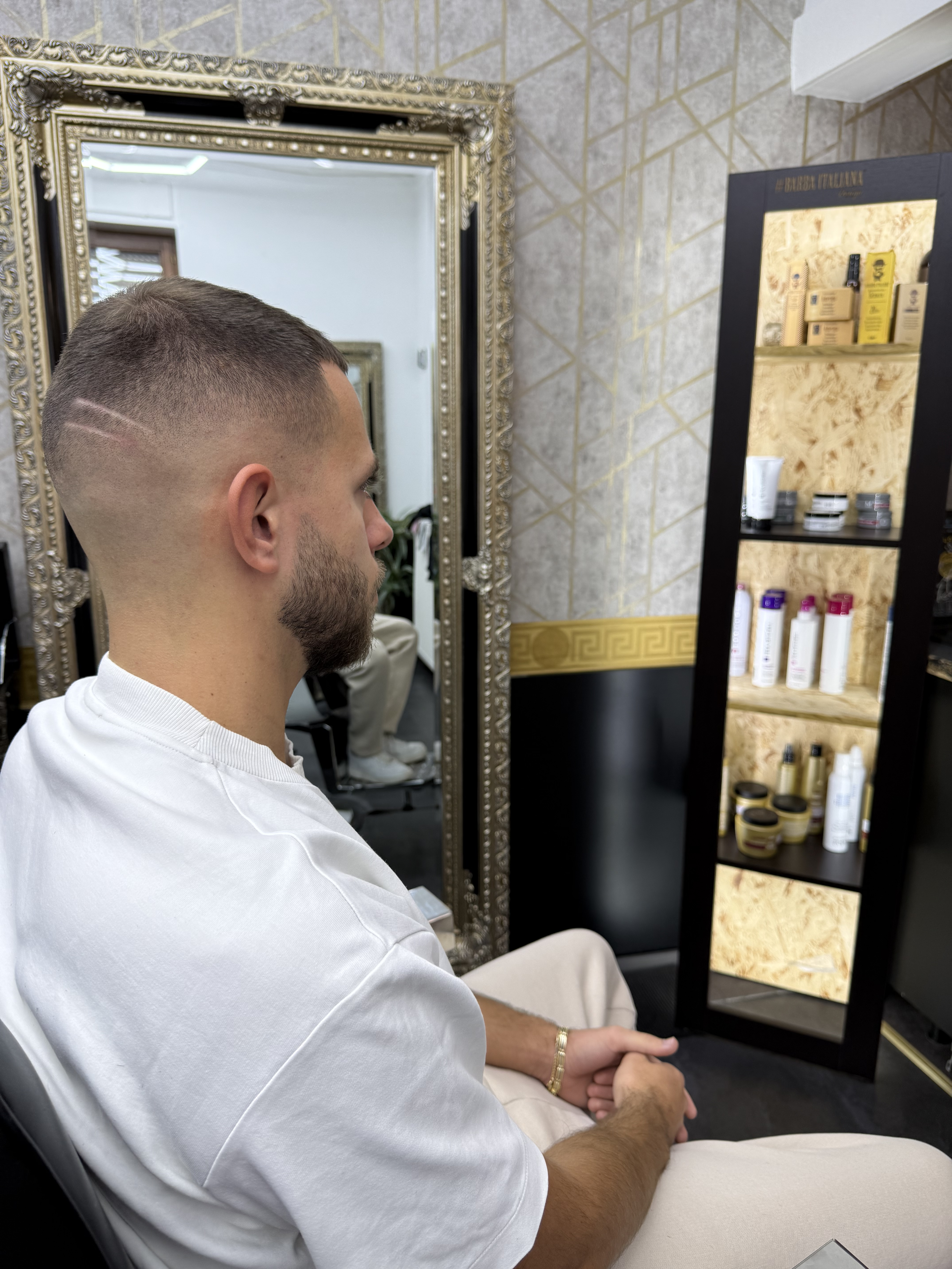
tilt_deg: -11.6
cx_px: 476
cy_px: 634
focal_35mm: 24
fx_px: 880
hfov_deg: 56.8
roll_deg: -0.9
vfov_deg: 71.6
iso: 64
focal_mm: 6.76
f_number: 1.78
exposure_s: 1/100
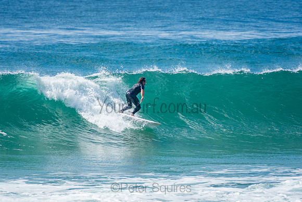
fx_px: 5034
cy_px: 101
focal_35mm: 600
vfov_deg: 2.3
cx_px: 151
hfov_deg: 3.4
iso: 250
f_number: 5.6
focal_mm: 400
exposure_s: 1/1250
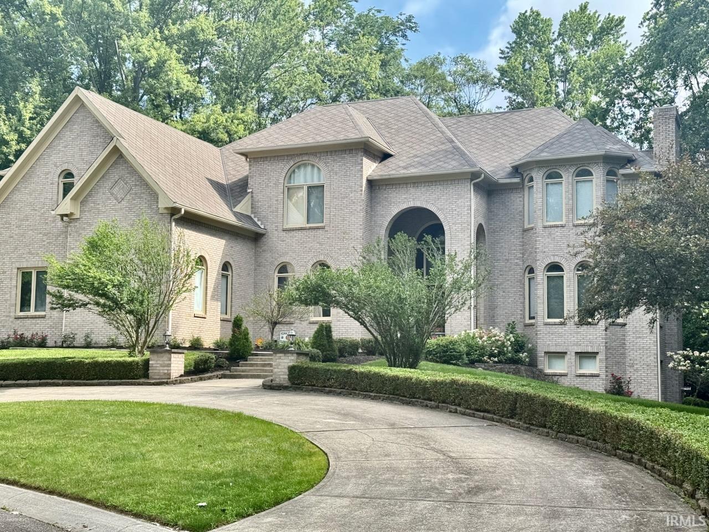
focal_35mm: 48
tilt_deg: +6.6
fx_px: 983
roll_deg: +0.3
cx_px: 354
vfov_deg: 30.3
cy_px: 266
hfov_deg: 39.7
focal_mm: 6.76
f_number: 1.78
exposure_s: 1/1000
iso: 64
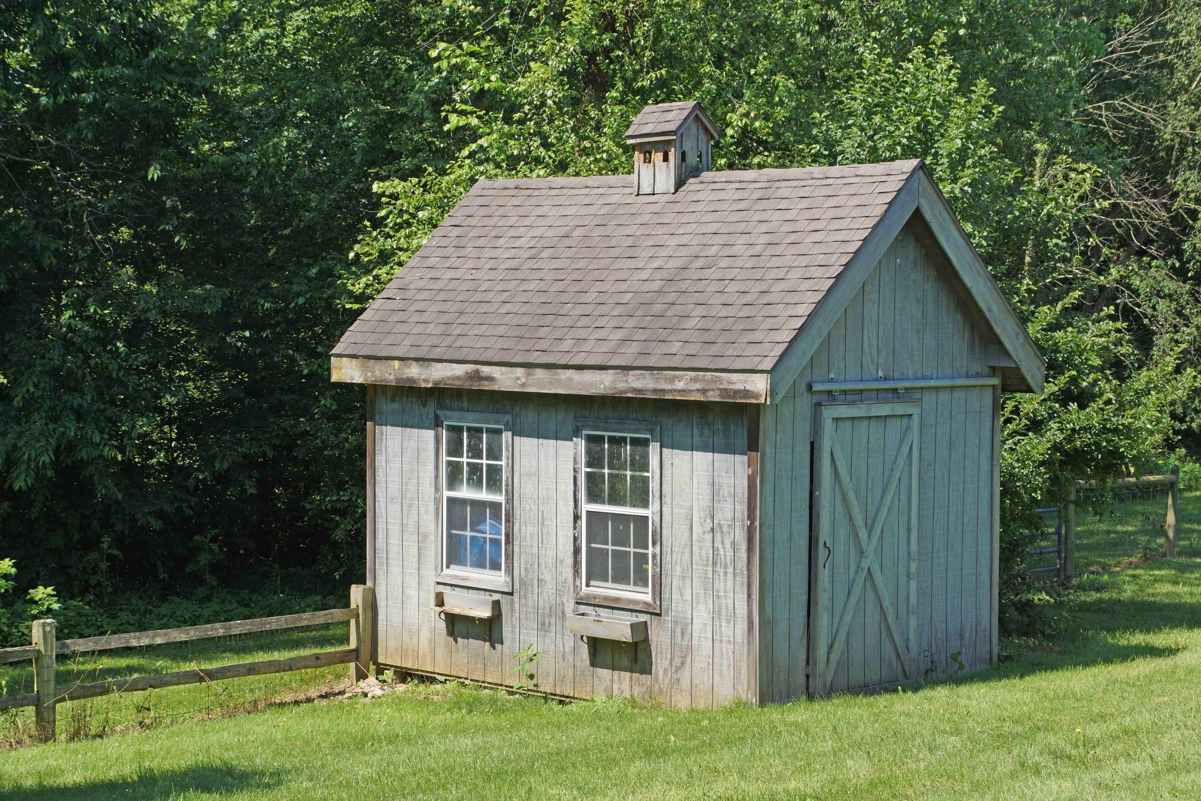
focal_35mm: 68
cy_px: 400
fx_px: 2252
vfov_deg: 20.2
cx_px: 600
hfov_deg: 29.9
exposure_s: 1/125
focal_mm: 45
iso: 100
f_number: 10
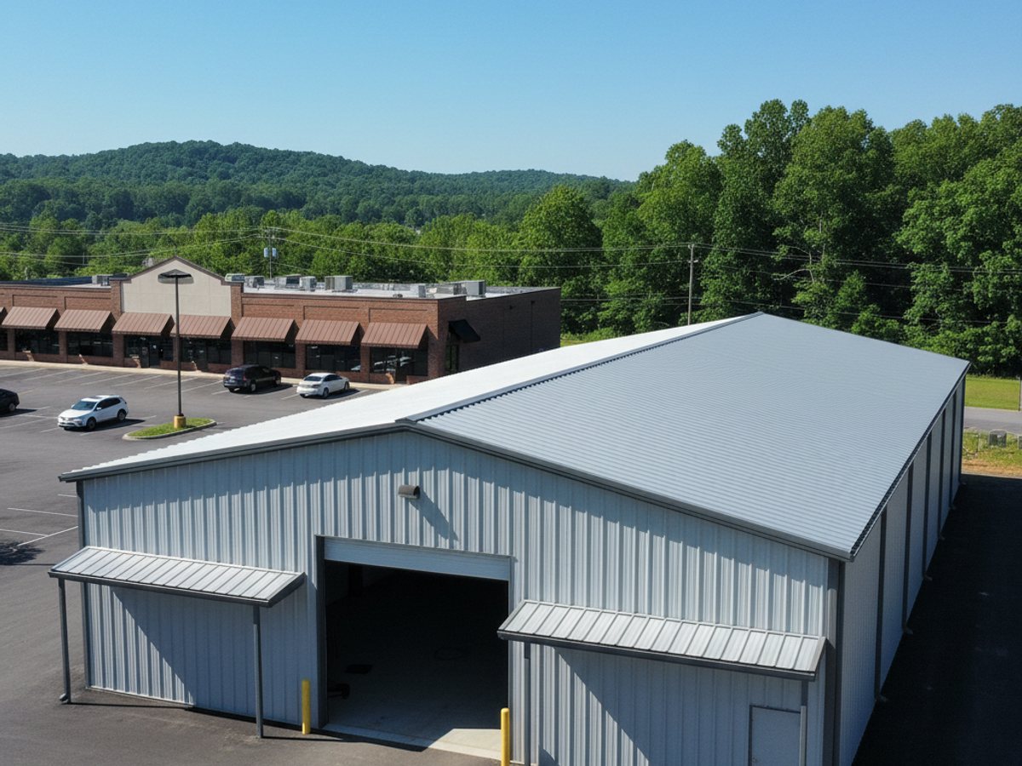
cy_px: 383
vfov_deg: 53.1
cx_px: 511
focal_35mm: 26
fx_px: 768
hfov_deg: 67.3
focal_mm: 5.7
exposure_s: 1/974
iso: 651
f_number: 1.5
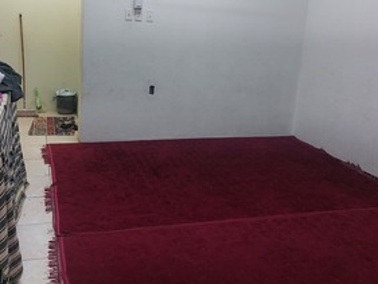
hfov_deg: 47.7
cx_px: 166
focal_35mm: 39
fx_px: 426
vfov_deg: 36.4
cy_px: 91
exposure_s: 1/50
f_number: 1.8
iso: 320
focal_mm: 5.23
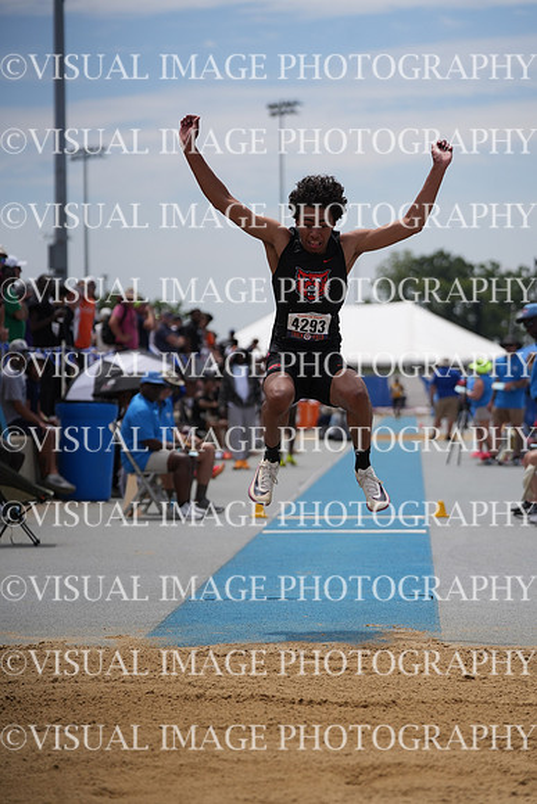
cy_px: 402
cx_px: 268
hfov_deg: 10.8
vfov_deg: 16.1
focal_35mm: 127
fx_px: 2840
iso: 320
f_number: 4
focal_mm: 127
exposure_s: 1/8000
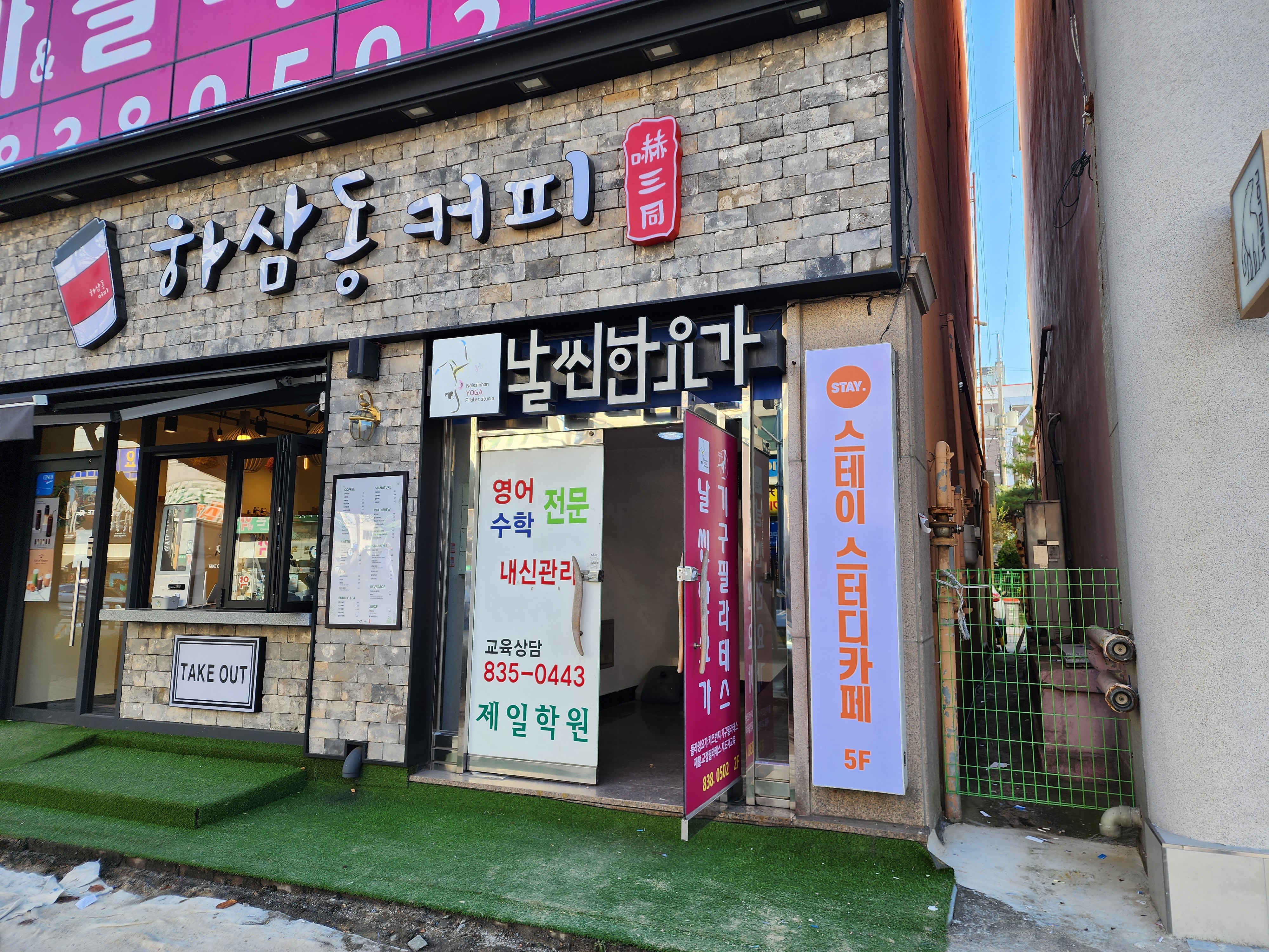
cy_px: 476
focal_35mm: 23
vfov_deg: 58.9
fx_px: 843
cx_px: 634
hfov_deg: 73.9
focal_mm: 6.4
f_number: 1.8
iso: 16
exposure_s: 1/180
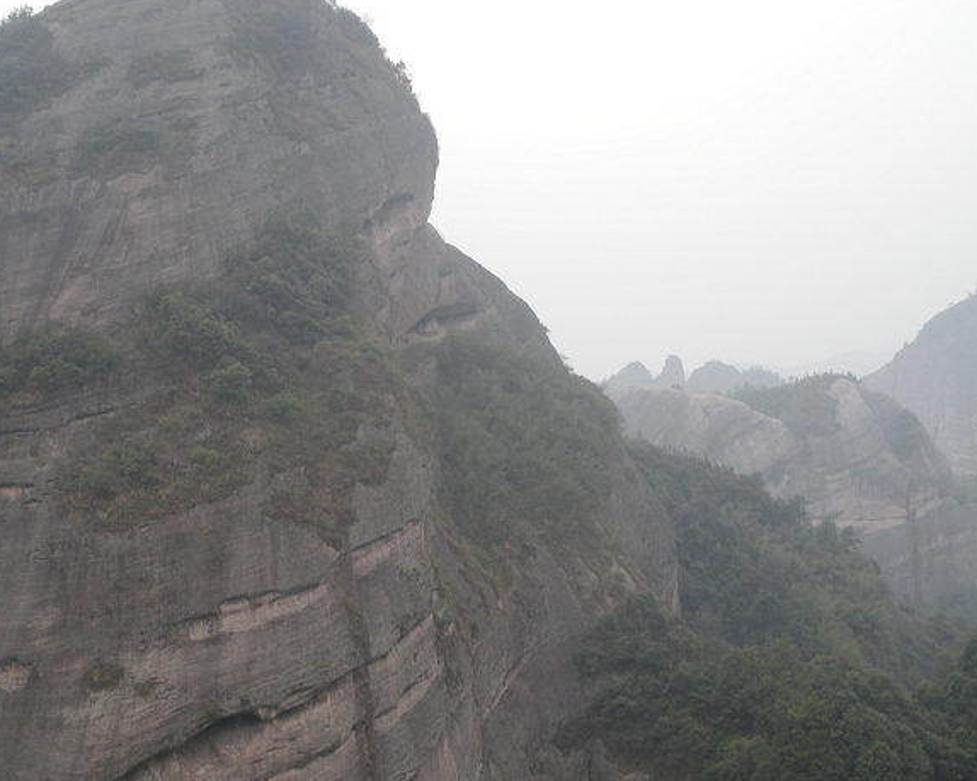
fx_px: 1417
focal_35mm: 49
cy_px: 368
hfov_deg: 38.0
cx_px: 443
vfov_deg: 30.8
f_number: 3.5
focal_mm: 6.3
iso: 64
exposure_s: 1/164
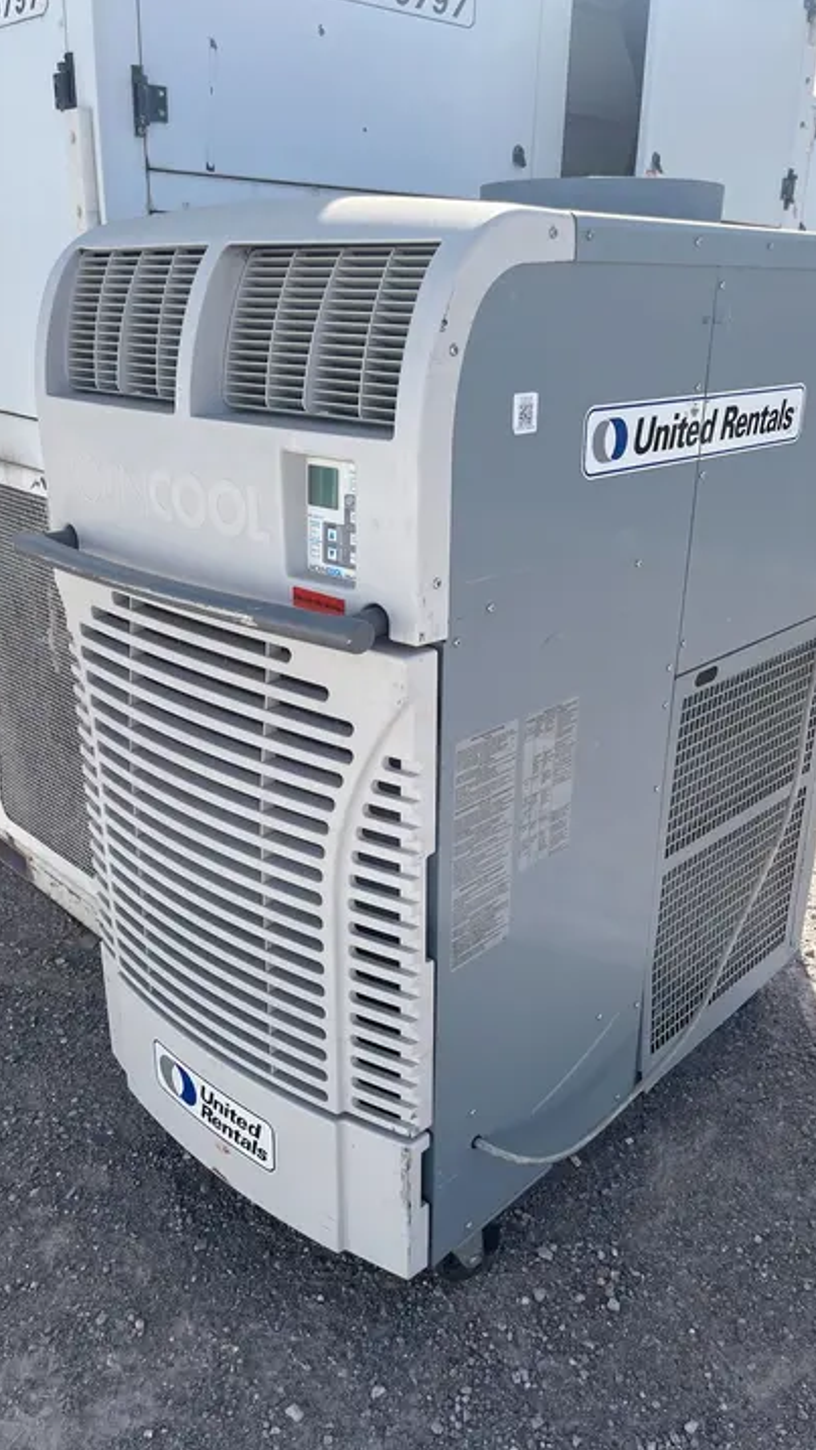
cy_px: 734
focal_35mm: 29
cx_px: 423
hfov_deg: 40.2
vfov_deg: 66.1
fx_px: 1115
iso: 50
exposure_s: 1/2571
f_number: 1.6
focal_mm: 5.1
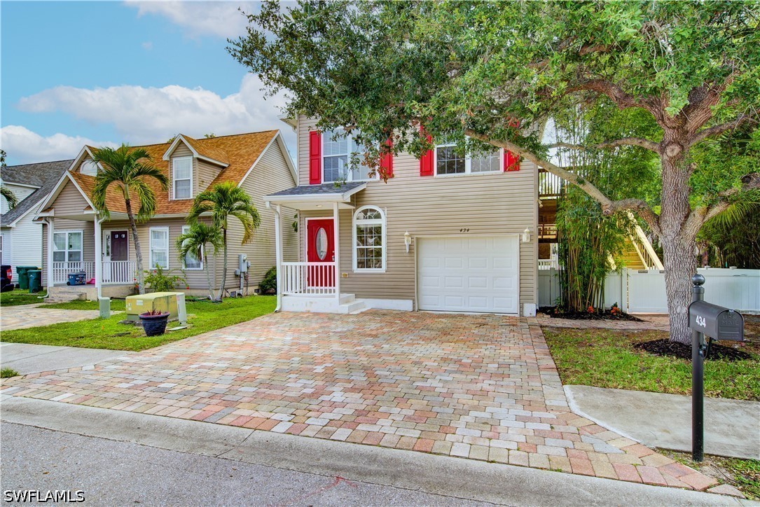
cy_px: 254
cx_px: 380
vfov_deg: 64.6
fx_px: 401
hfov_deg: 86.9
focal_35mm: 19
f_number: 8
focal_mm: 19
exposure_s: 1/200
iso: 400
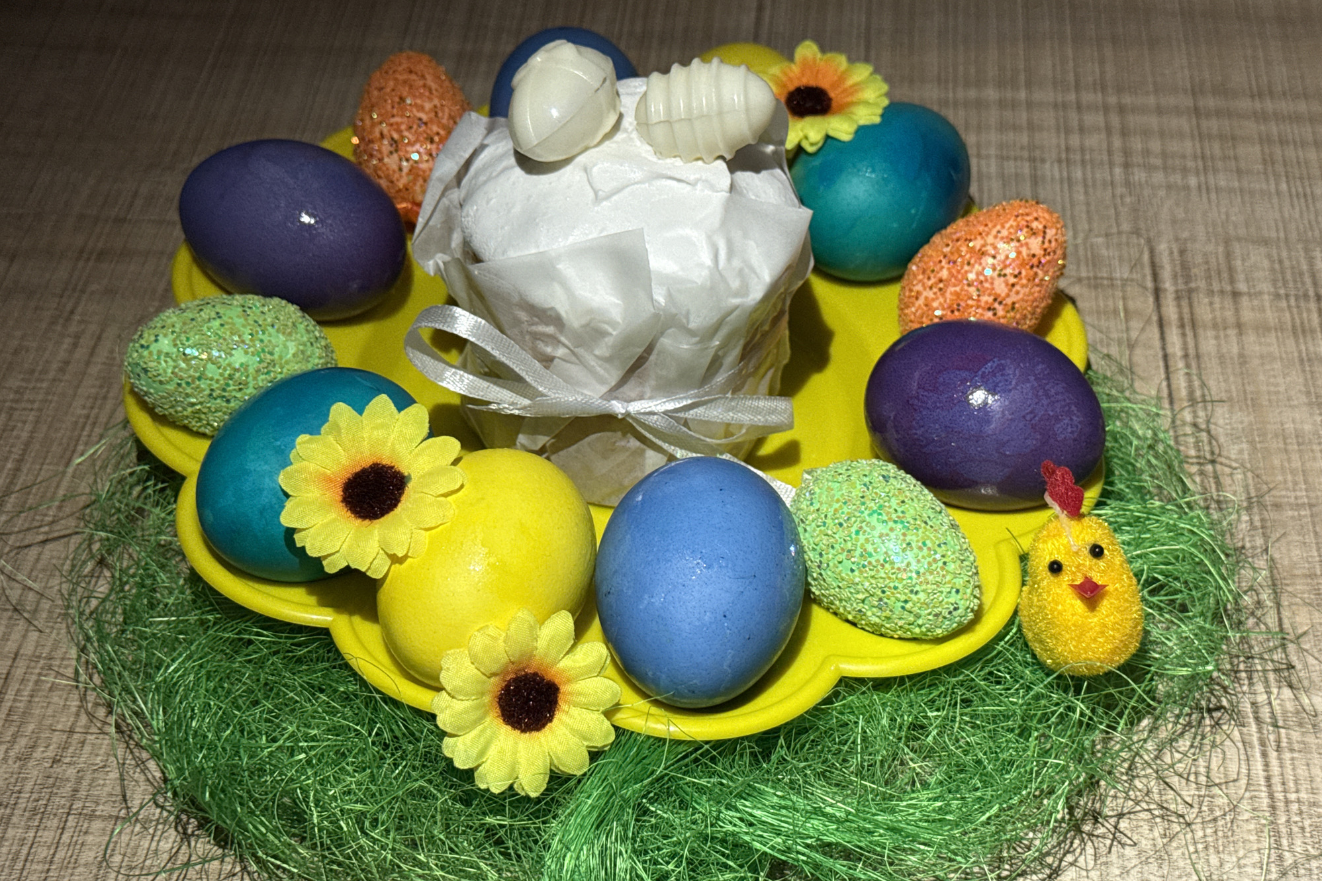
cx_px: 661
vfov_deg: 27.0
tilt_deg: -48.1
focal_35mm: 50
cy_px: 467
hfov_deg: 39.6
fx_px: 1836
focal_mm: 6.76
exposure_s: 1/58
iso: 250
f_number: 1.78
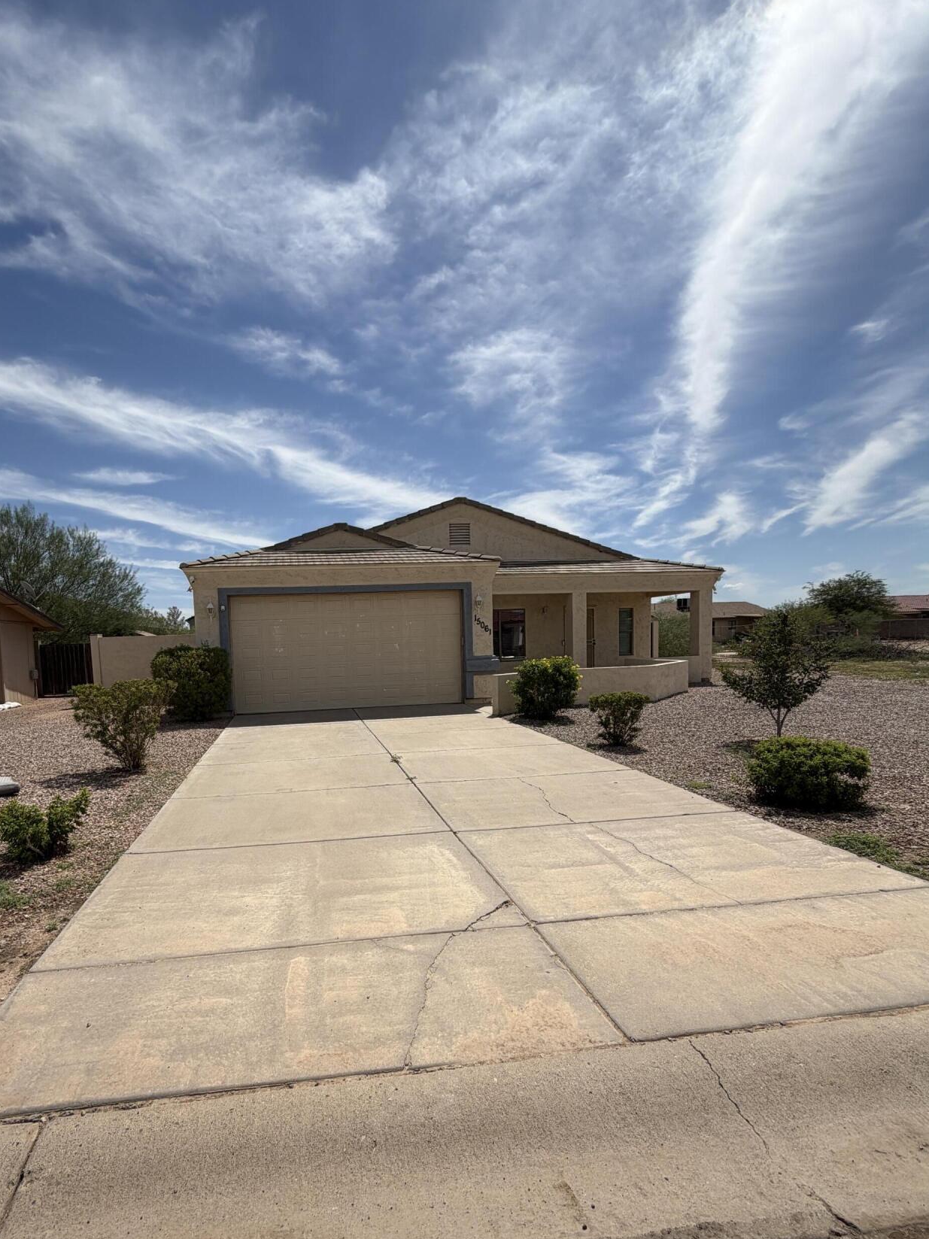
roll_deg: +0.8
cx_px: 380
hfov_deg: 74.0
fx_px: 608
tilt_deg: -1.9
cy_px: 698
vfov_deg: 90.6
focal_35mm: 17
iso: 20
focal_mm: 2.22
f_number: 2.2
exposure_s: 1/2092
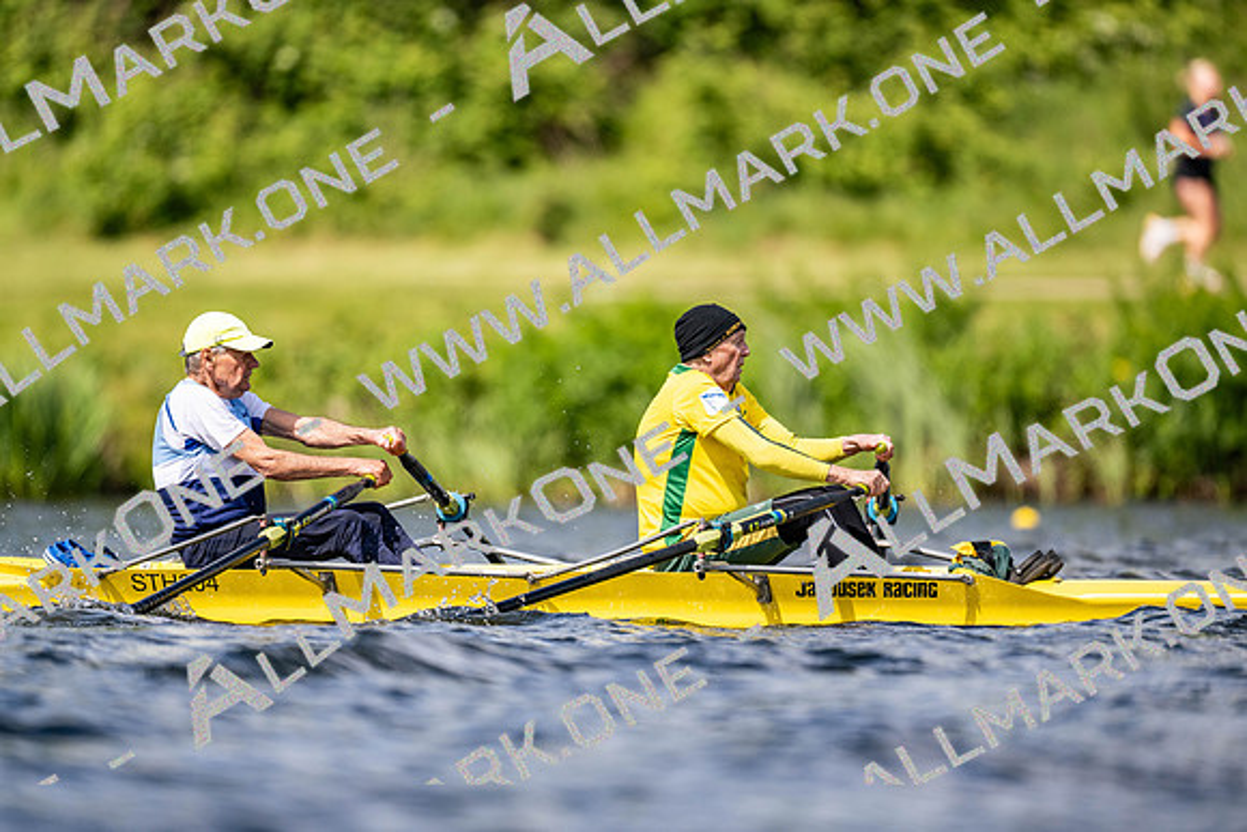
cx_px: 624
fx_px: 20787
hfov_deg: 3.4
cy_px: 416
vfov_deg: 2.3
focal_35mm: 600
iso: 320
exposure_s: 1/2500
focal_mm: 600
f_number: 4
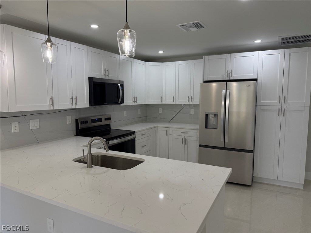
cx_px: 156
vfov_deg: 56.8
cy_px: 116
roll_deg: +0.0
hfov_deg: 71.6
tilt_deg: -5.8
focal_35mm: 24
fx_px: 216
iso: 125
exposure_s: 1/232
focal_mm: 6.76
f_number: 1.78
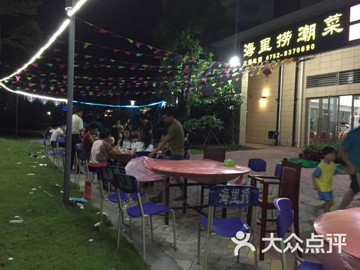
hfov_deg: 61.7
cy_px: 135
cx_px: 180
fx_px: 302
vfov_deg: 48.2
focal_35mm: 29
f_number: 2.2
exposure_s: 1/17
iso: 250
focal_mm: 4.15
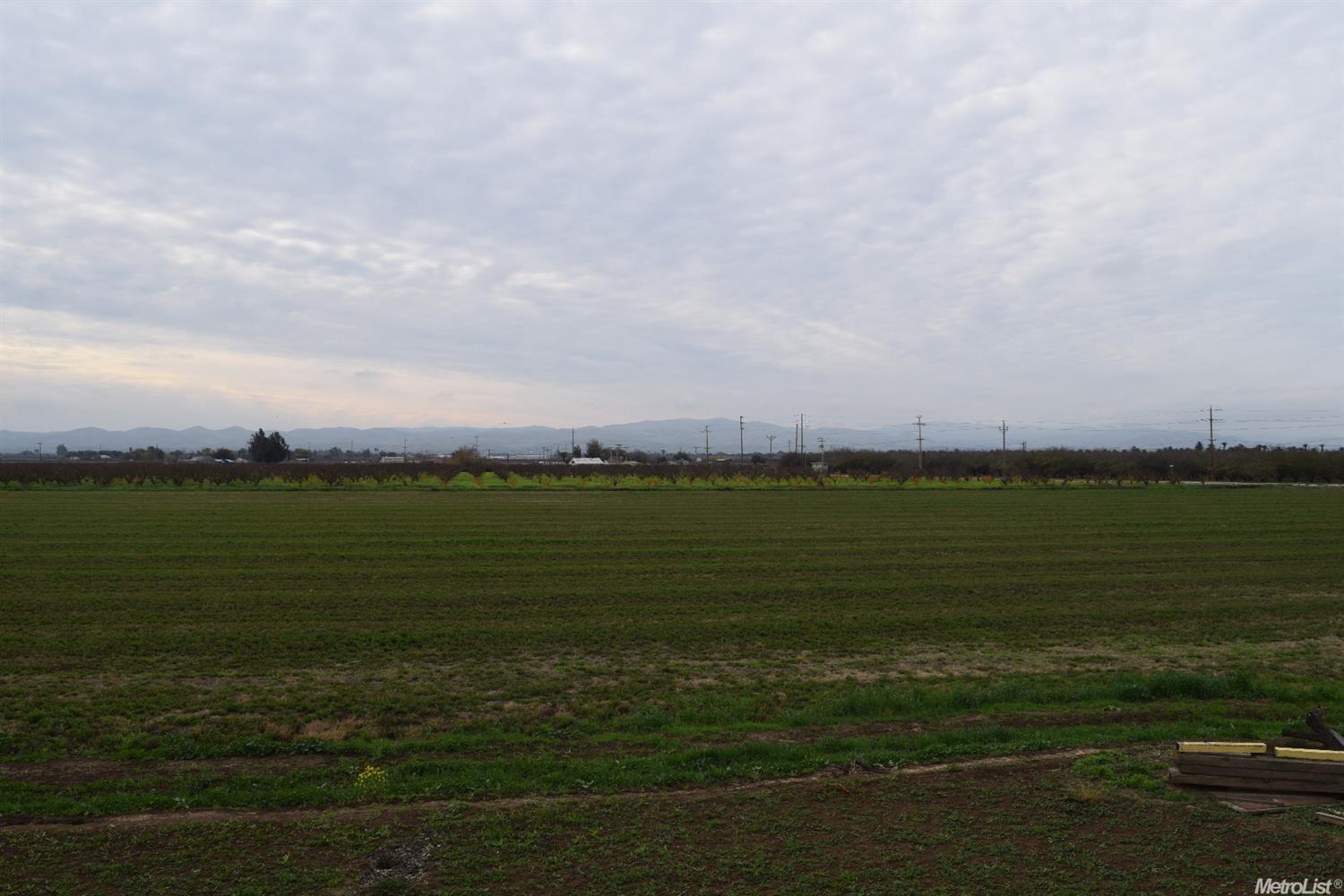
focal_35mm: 27
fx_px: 1008
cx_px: 672
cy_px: 448
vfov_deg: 47.9
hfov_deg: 67.4
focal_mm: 18
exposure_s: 1/200
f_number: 10
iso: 100
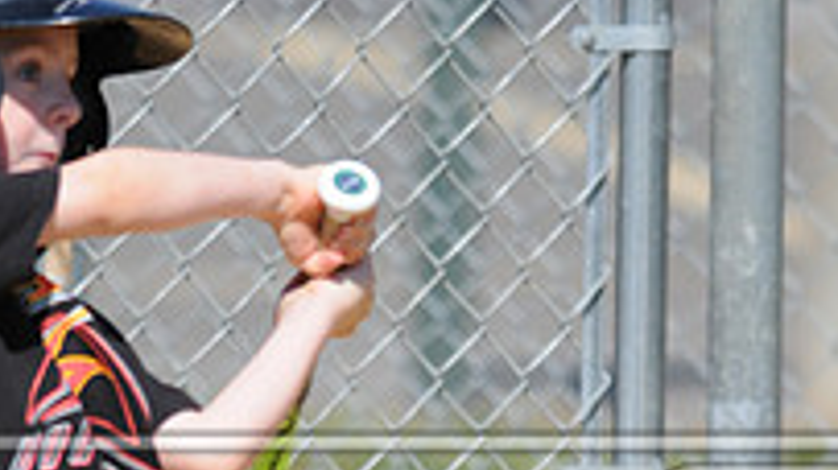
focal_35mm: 1346
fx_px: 29897
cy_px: 627
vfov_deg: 0.9
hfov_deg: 1.6
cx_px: 353
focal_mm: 300
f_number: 4
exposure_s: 1/1600
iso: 200
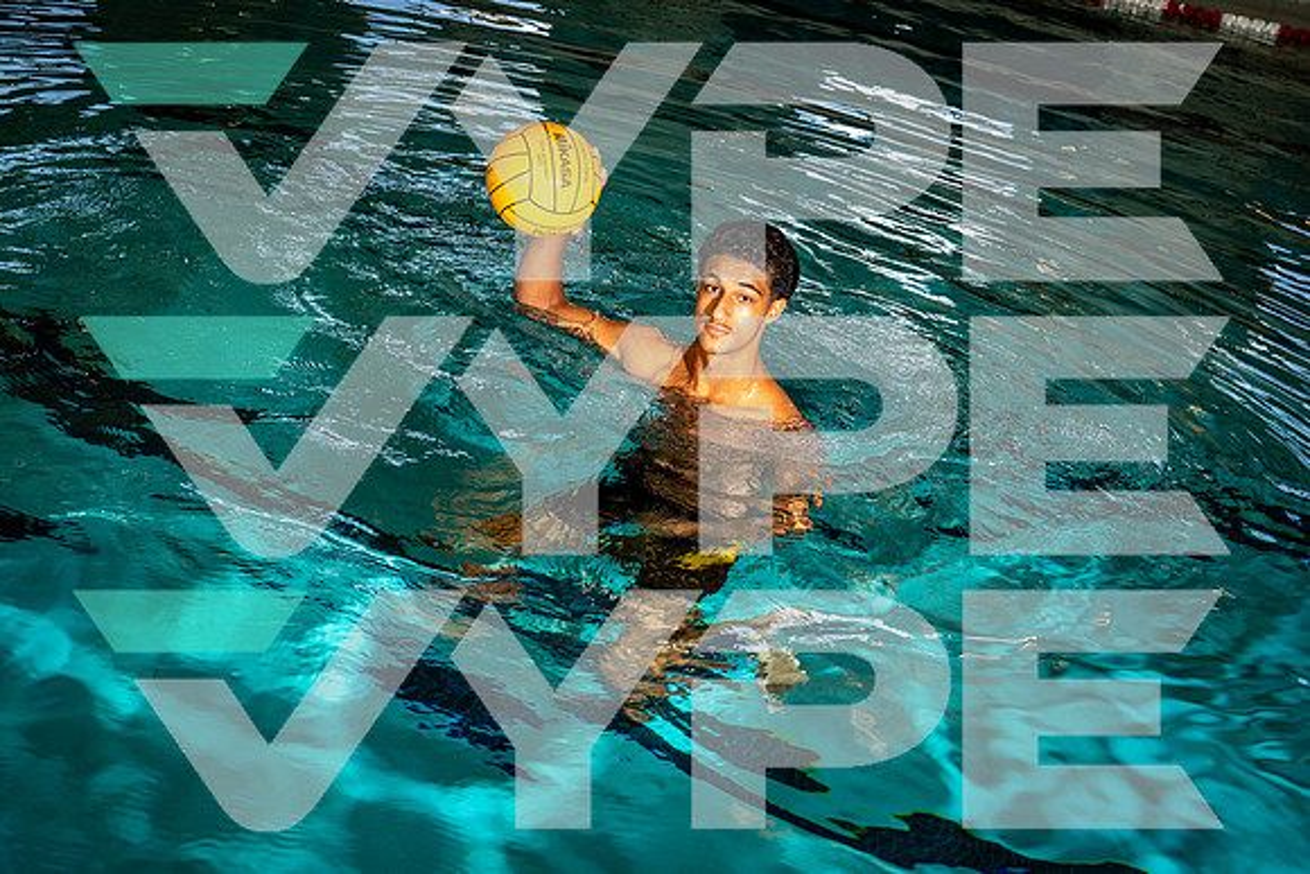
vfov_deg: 30.5
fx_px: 1601
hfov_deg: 44.5
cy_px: 437
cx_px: 655
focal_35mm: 44
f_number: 5.6
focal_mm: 44
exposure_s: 1/250
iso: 640
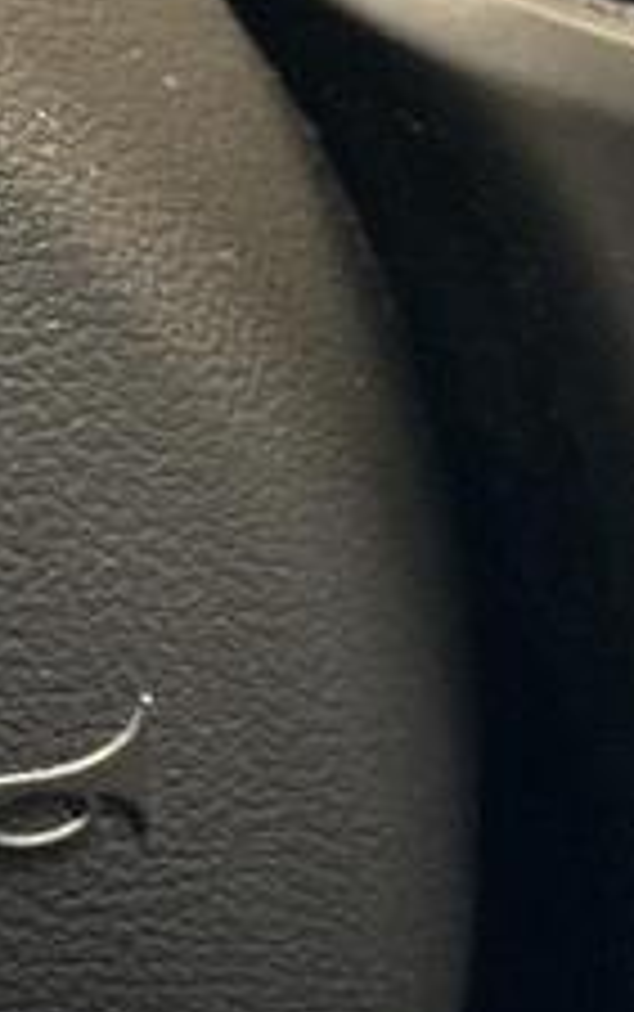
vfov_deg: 11.8
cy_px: 54
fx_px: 4856
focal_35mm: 176
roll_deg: -0.4
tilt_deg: -39.4
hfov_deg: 7.2
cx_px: -701
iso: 640
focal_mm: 5.96
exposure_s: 1/30
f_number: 1.6
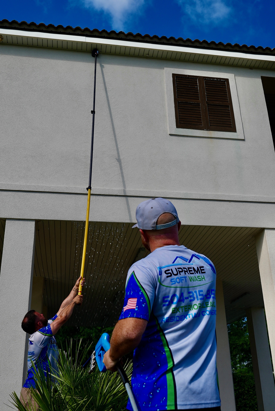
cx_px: 138
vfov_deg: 53.1
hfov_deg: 36.9
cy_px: 206
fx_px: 412
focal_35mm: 36
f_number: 4.5
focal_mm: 24
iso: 80
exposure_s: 1/250
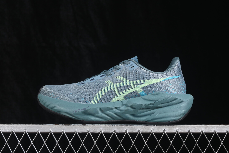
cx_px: 114
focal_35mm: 75
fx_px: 477
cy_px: 76
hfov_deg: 27.0
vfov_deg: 18.2
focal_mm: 50
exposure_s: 1/80
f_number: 7.1
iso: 160
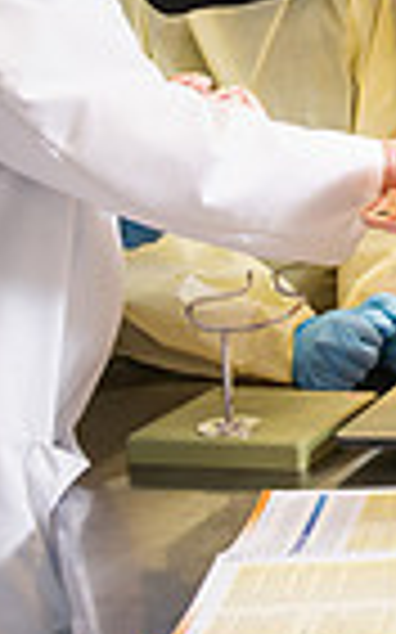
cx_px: 788
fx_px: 2541
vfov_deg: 13.9
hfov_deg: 8.5
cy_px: -83
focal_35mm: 147
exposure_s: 1/160
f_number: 4
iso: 500
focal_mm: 35
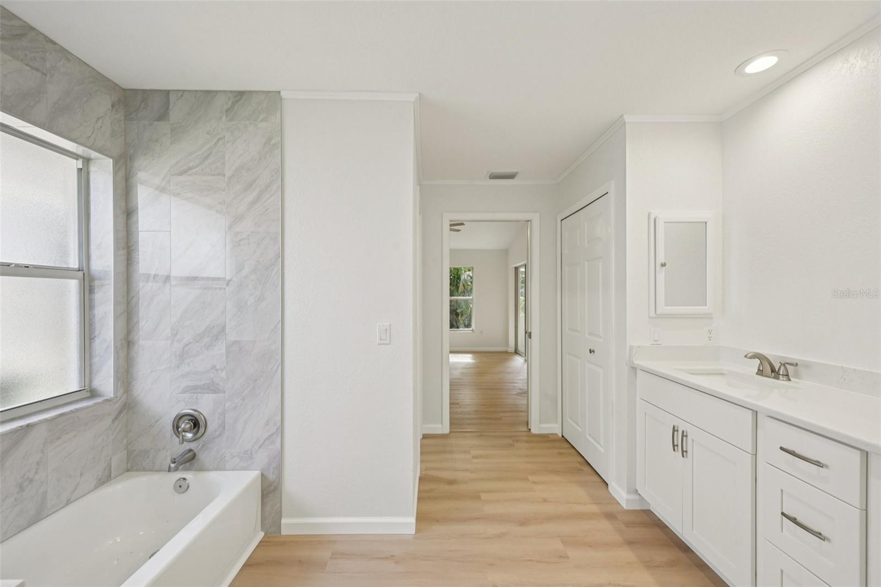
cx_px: 440
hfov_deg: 104.3
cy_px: 294
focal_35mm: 14
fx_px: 343
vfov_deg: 81.2
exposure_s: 1/50
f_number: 8
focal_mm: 14
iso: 400
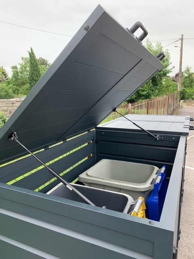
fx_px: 194
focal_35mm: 26
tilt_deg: -9.6
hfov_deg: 53.1
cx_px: 97
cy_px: 130
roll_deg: +1.6
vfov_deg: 67.3
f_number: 1.8
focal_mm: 4.25
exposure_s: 1/256
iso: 25
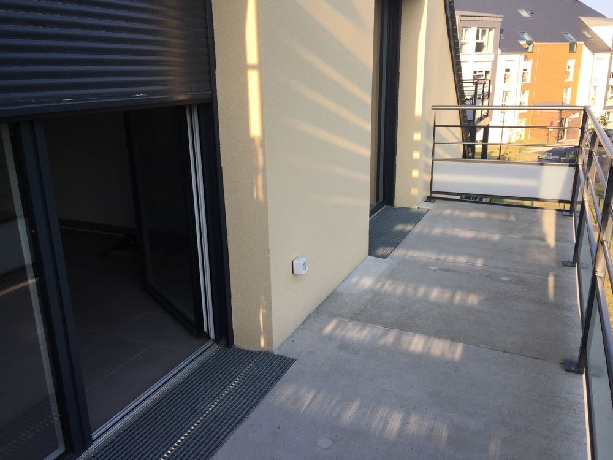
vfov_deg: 48.2
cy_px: 230
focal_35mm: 29
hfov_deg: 61.7
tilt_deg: -15.5
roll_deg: -0.4
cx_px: 306
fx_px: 514
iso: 32
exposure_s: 1/573
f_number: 2.2
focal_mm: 4.15
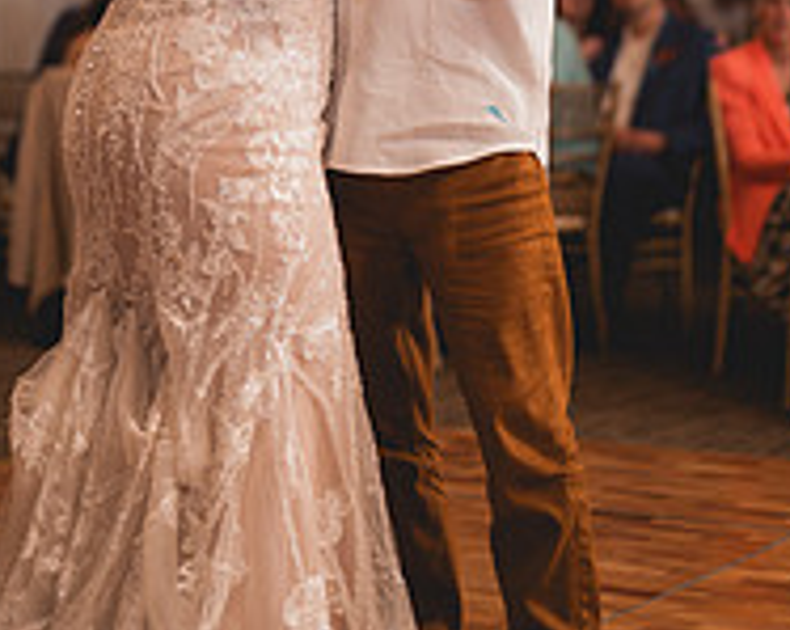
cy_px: -38
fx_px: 2638
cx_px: 338
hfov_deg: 17.0
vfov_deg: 13.4
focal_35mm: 113
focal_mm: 50
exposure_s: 1/250
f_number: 1.2
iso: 125
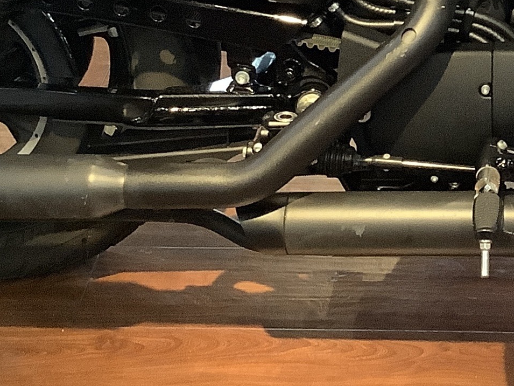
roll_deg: -0.5
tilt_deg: -31.7
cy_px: -96
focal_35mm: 106
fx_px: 1574
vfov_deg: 13.5
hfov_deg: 17.9
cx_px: 567
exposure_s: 1/60
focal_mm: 3.3
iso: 320
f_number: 2.4
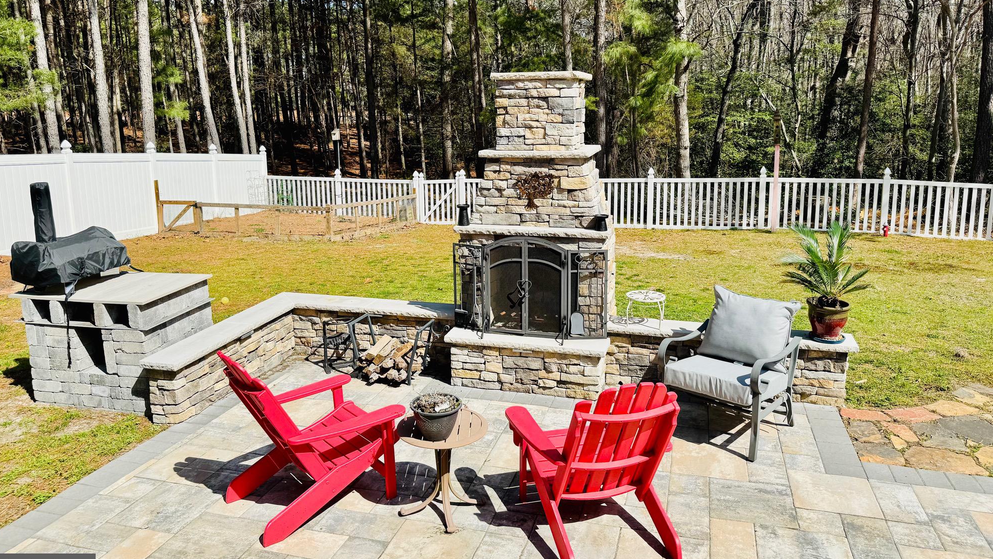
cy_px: 210
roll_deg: +0.3
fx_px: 711
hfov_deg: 69.8
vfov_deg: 42.6
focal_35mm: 27
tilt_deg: -10.5
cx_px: 483
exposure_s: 1/4950
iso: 80
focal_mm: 6.76
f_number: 1.78
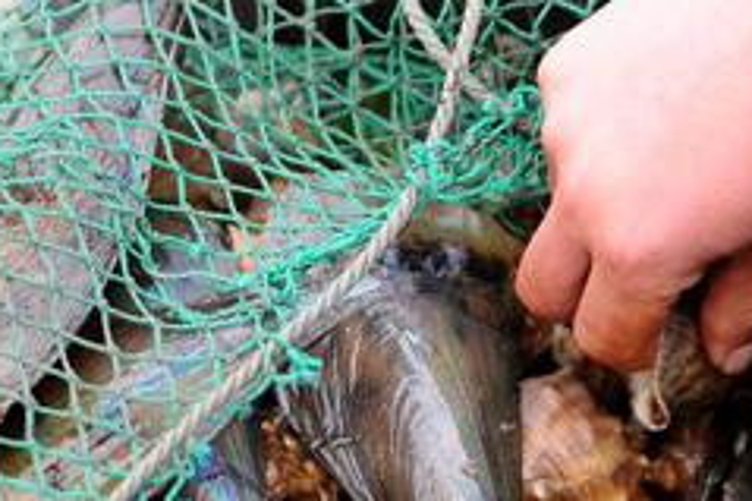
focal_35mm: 201
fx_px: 4196
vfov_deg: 6.8
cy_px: 444
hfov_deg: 10.2
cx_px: 236
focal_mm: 75
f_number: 2.8
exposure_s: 1/500
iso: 320
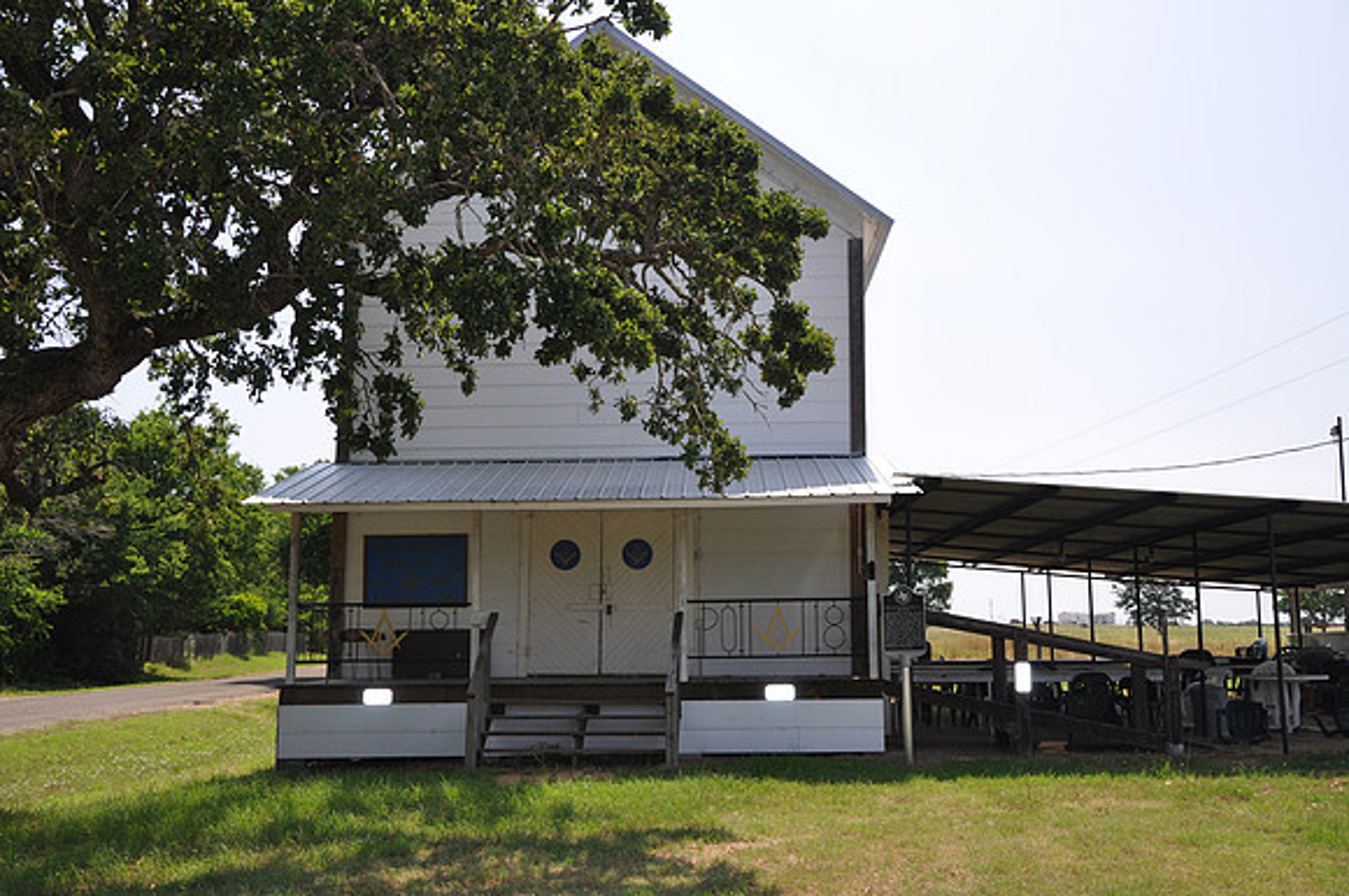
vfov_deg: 35.4
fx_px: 1403
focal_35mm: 38
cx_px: 674
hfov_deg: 51.3
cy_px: 448
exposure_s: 1/200
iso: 200
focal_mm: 25
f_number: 6.3
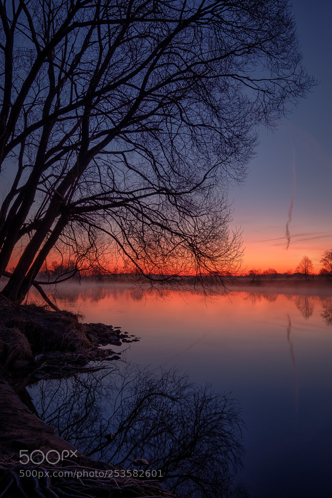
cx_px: 166
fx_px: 498
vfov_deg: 53.1
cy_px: 249
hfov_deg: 36.9
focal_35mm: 36
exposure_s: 1/1.11
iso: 400
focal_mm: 24
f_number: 11
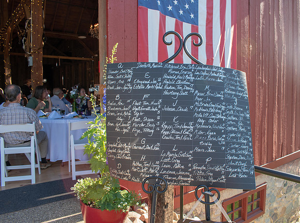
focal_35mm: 29
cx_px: 167
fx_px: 251
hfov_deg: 61.6
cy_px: 112
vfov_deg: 47.9
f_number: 7.1
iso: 400
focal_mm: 18
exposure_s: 1/200
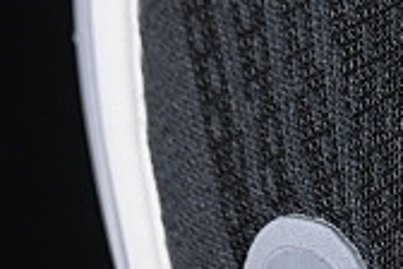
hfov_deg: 4.2
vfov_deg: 2.8
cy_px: -319
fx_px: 5395
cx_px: 744
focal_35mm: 482
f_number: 6.3
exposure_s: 1/50
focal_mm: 50
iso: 160
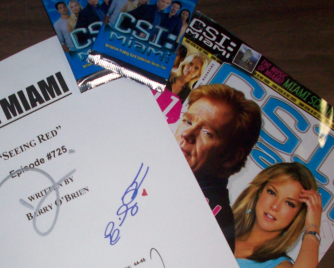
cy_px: 204
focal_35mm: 60
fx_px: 593
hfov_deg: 31.1
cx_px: 104
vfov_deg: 25.1
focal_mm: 6.2
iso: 200
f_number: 2.8
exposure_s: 1/64
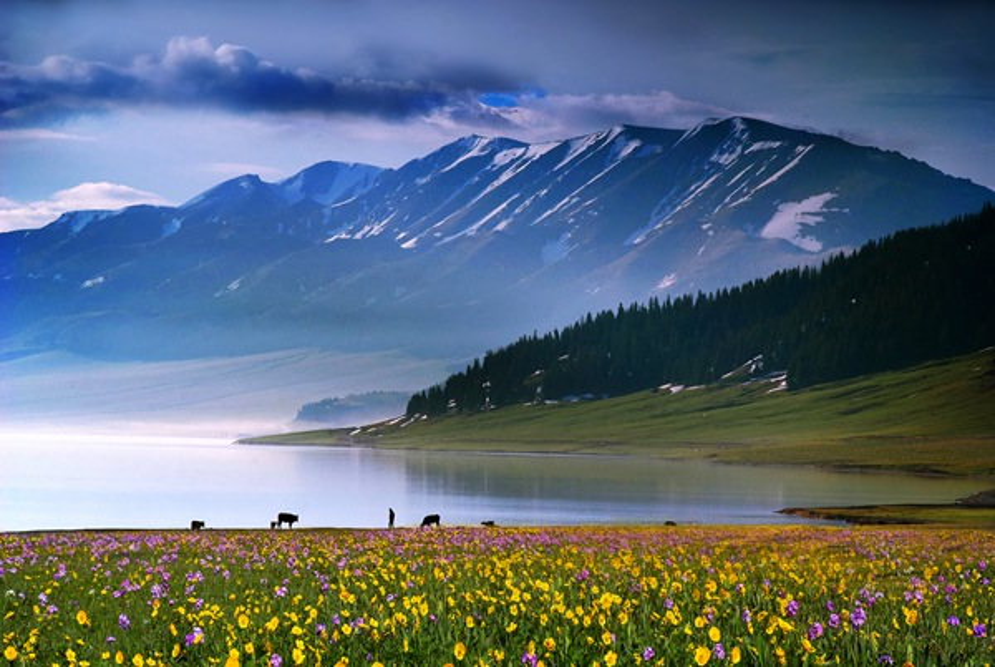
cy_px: 334
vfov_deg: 10.8
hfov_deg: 16.0
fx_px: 3529
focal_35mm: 128
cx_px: 498
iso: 100
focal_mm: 85
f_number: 16
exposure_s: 1/40
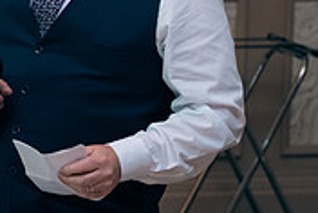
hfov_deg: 9.9
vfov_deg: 6.7
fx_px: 1805
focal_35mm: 204
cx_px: -69
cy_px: 8
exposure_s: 1/160
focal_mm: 62
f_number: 3.5
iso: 1000
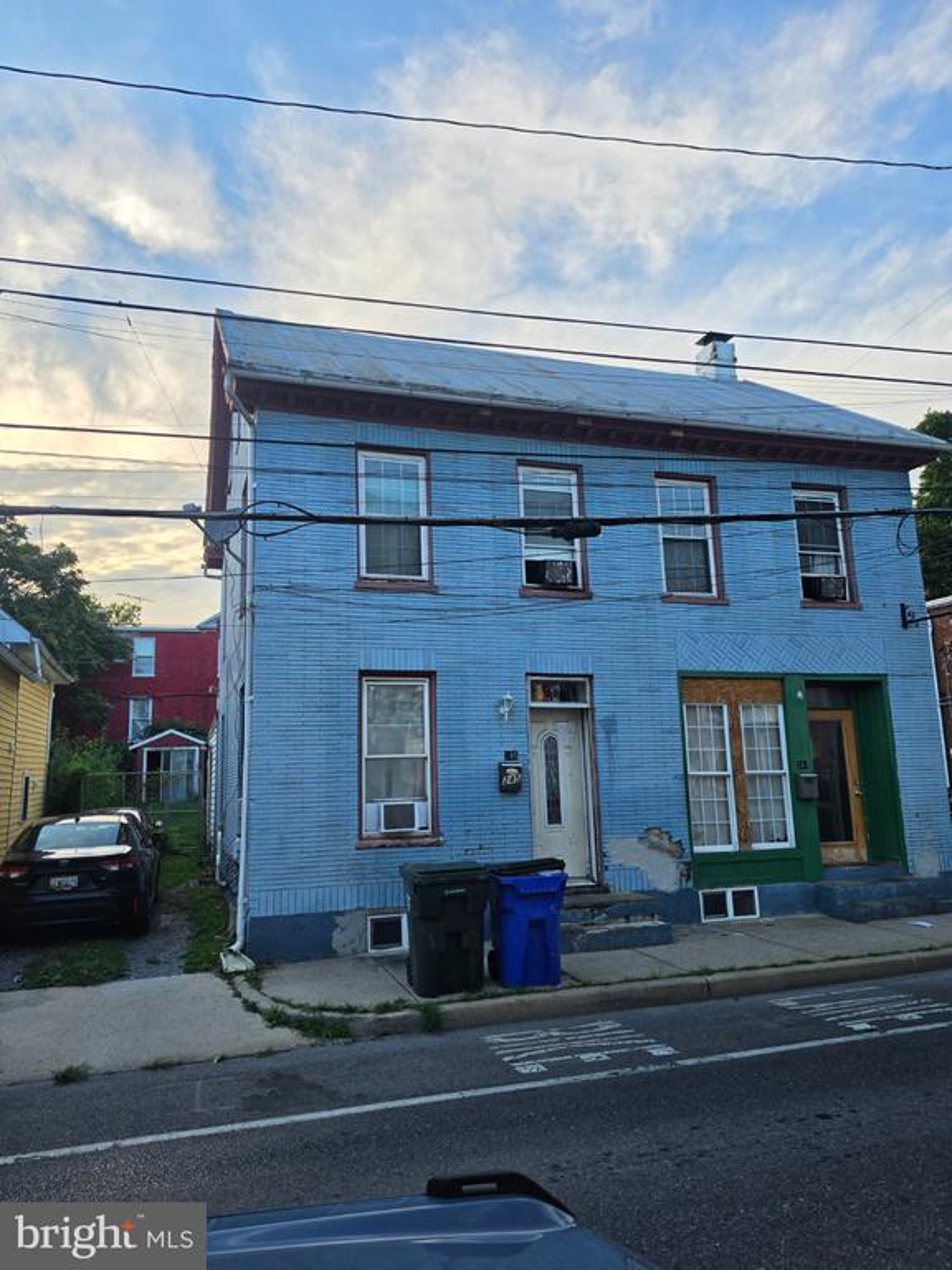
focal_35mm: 23
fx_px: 843
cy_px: 635
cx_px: 476
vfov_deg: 73.9
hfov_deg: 58.9
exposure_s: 1/3050
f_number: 1.4
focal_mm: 6.5
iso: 64
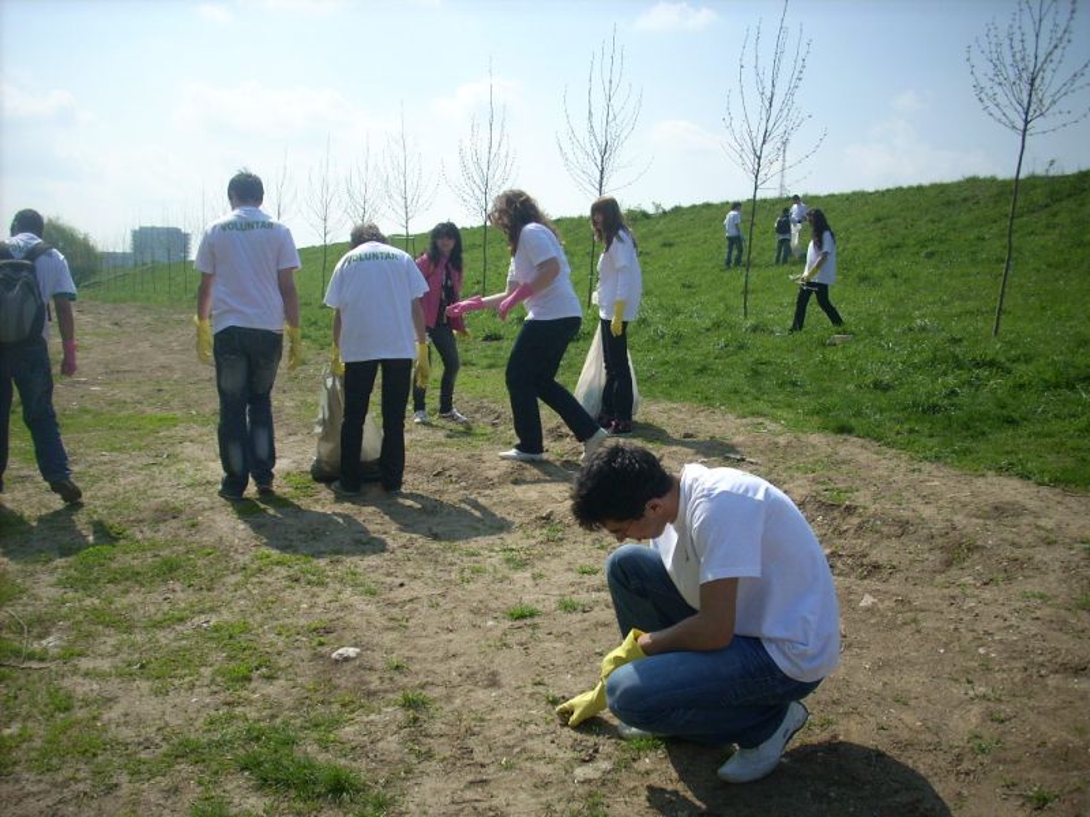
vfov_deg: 38.7
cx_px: 545
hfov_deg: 50.1
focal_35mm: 37
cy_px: 408
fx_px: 1165
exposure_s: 1/310
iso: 64
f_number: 5.6
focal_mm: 6.2
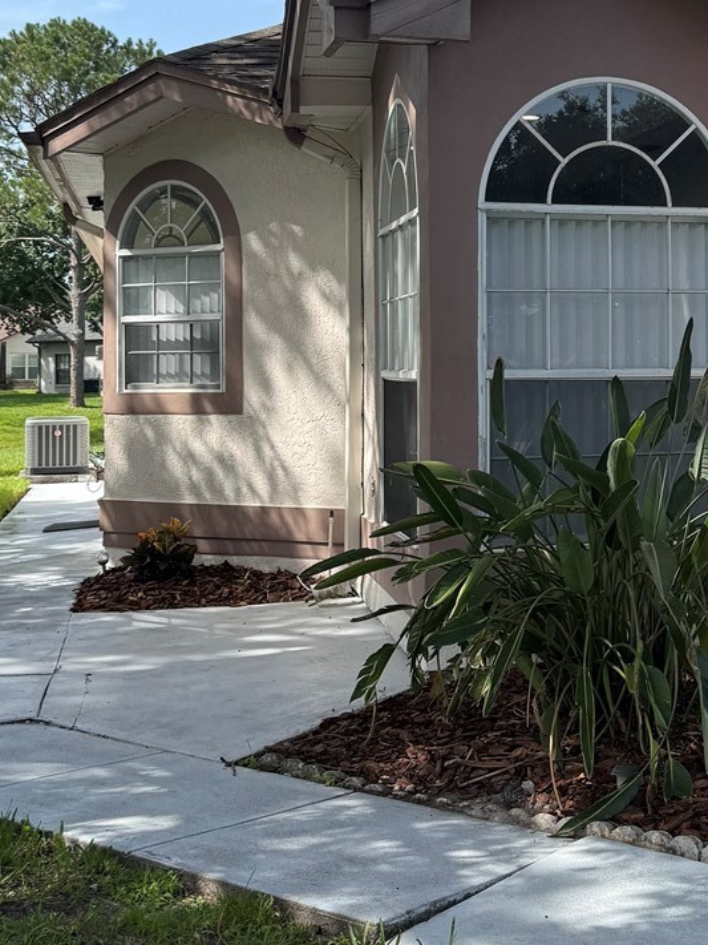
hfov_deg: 26.2
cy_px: 303
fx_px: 1473
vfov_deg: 35.2
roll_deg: +0.4
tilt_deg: +0.7
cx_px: 622
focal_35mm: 54
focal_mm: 6.76
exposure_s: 1/2415
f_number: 1.78
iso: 80
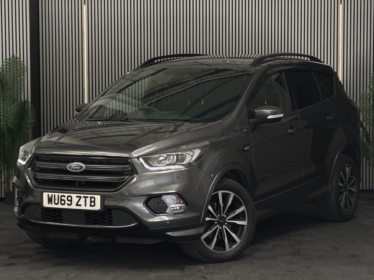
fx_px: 1080
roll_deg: -0.2
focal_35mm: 100
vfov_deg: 14.8
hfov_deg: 19.6
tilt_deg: -3.8
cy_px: 140
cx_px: 187
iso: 400
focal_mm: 16.89
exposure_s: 1/103
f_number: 2.8
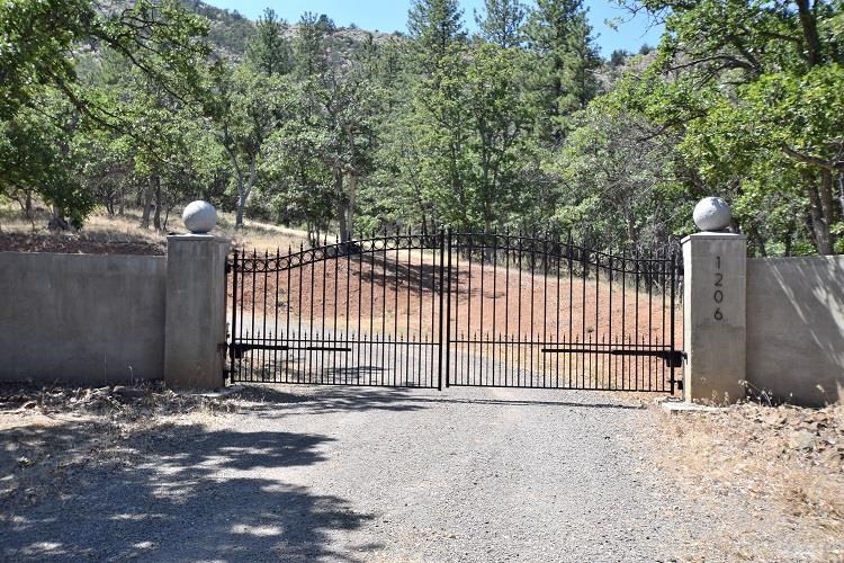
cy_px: 282
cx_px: 422
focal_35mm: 36
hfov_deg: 53.1
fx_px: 844
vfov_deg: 36.9
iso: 200
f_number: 8
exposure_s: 1/250
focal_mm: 24
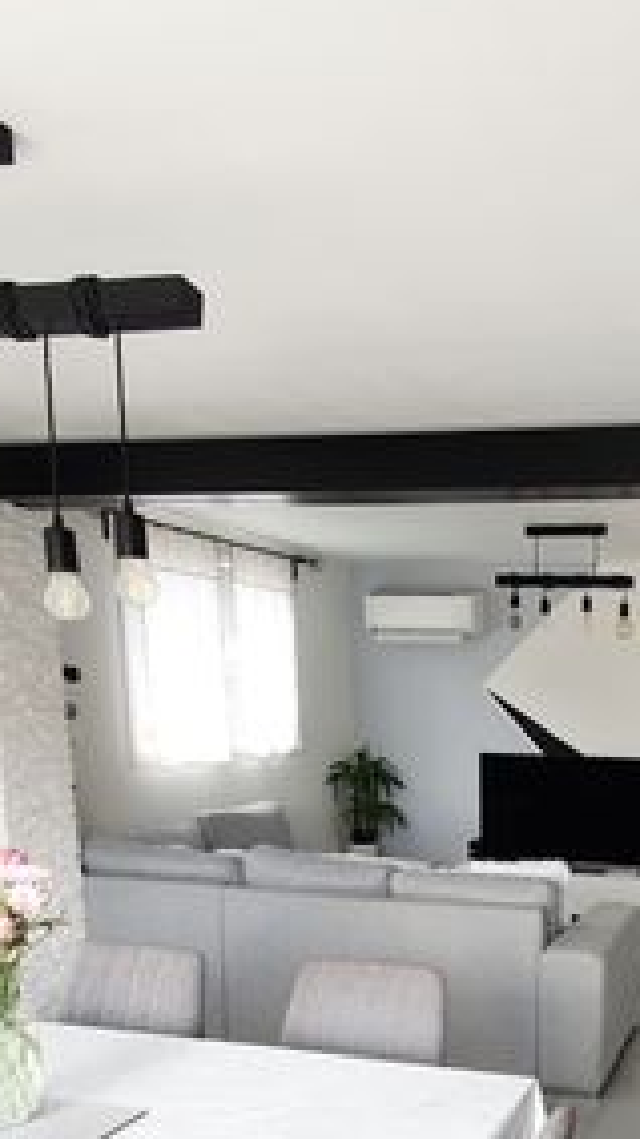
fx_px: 906
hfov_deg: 35.5
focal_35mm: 30
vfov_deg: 60.8
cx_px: 628
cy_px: 853
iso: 80
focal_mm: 1.8
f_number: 2.2
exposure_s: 1/50
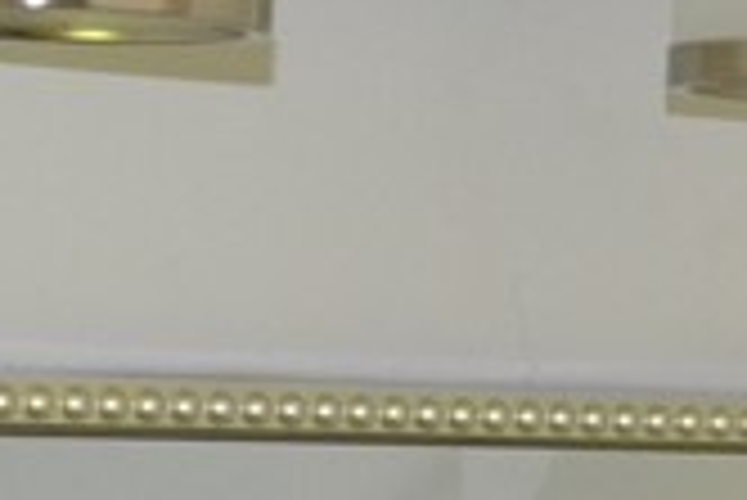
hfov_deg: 8.1
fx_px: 5296
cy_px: 581
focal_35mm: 255
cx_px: 356
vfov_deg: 5.4
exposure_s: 1/60
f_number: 4.2
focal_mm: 26
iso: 1250
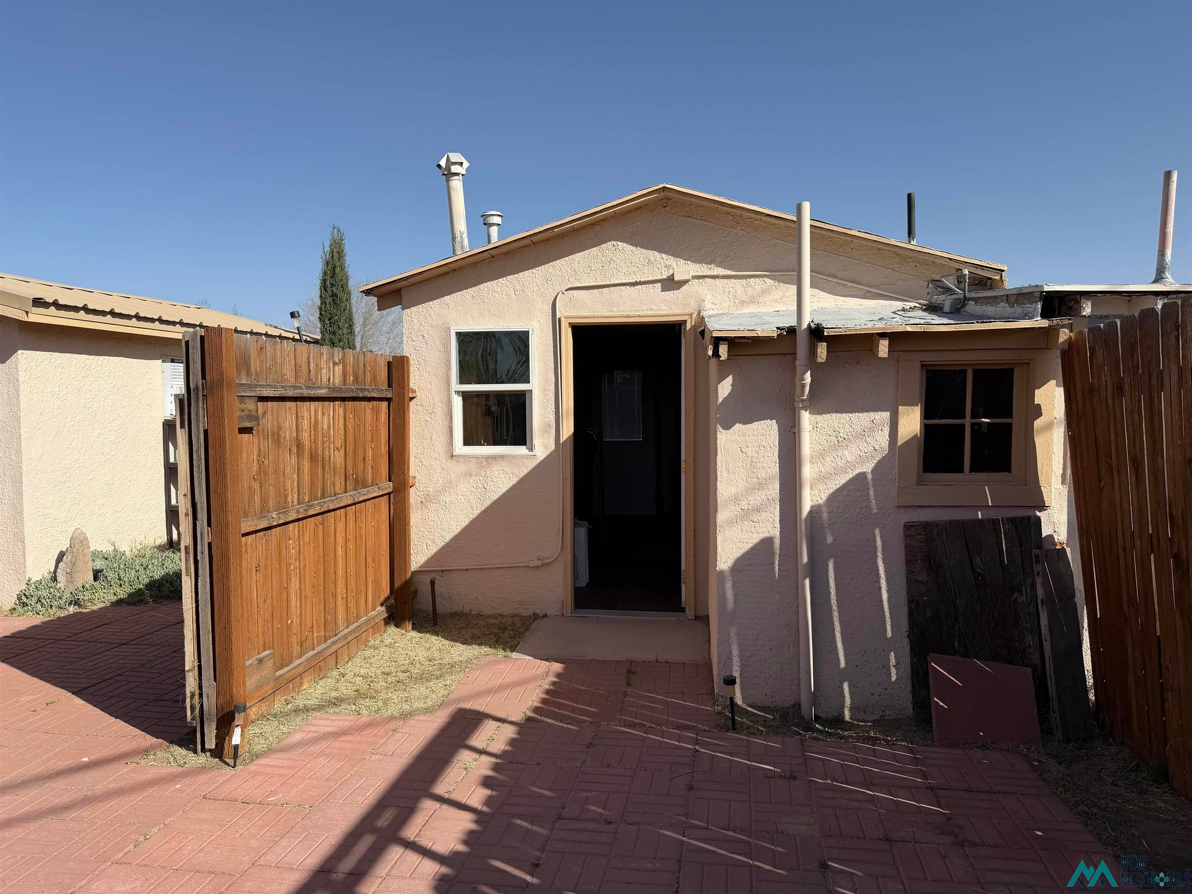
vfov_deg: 56.8
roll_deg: +1.0
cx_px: 596
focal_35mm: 24
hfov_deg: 71.6
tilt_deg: -3.1
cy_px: 447
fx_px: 826
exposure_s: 1/5714
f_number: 1.78
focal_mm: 6.76
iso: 80
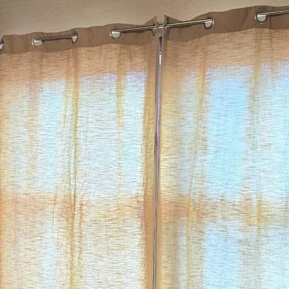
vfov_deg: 28.0
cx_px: -48
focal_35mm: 61
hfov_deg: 25.6
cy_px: 191
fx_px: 576
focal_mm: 6.3
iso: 125
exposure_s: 1/120
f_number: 1.7
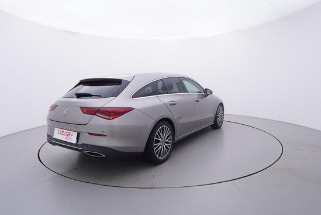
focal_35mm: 22
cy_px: 108
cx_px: 160
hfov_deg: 77.3
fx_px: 201
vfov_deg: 56.2
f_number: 5
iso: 200
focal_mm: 15
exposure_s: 1/80
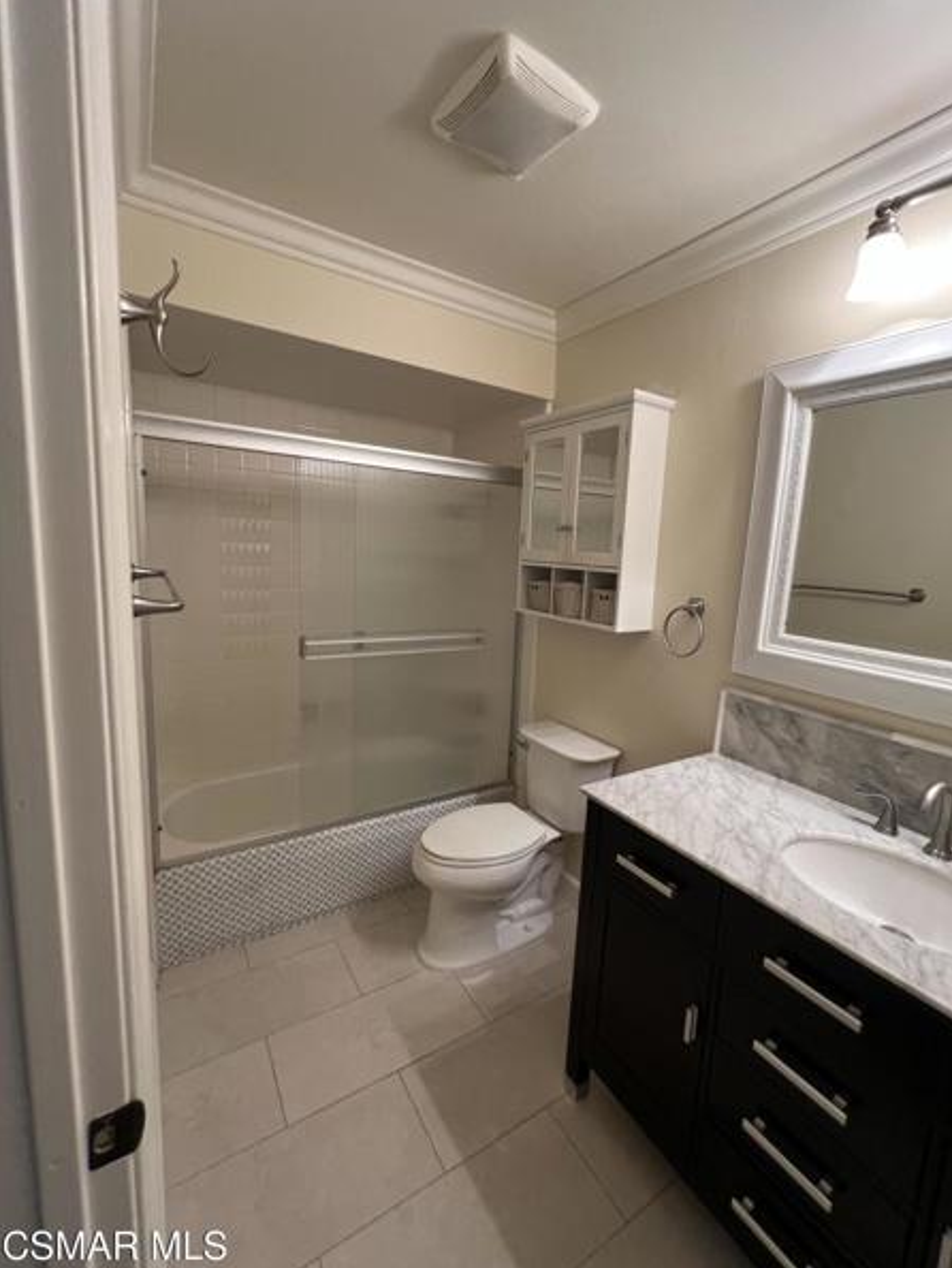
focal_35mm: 14
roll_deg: -2.6
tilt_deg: -8.6
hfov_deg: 85.6
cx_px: 510
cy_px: 625
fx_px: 513
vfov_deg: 102.0
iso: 125
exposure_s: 1/60
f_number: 1.8
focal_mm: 1.57
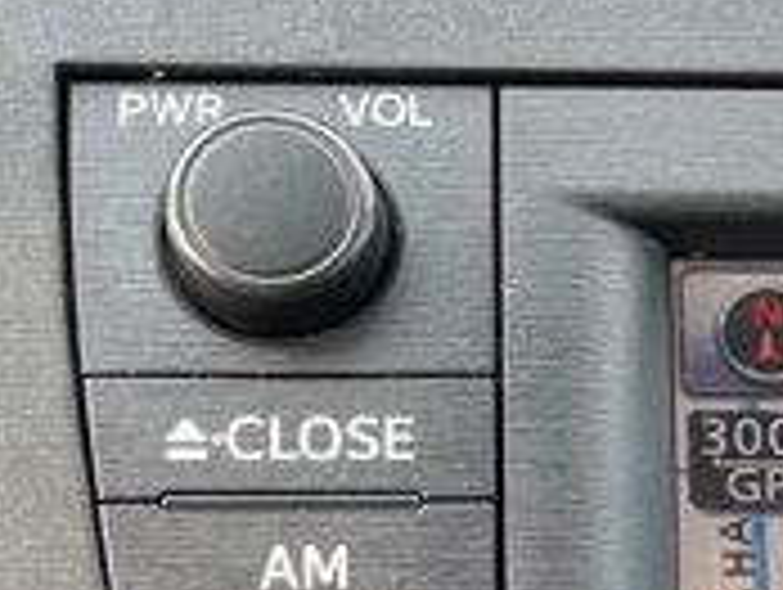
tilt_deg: -28.6
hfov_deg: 12.1
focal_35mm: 153
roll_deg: -0.3
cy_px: 1018
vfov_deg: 9.3
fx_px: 3466
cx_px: 1292
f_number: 1.6
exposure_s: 1/151
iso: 50
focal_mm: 4.2
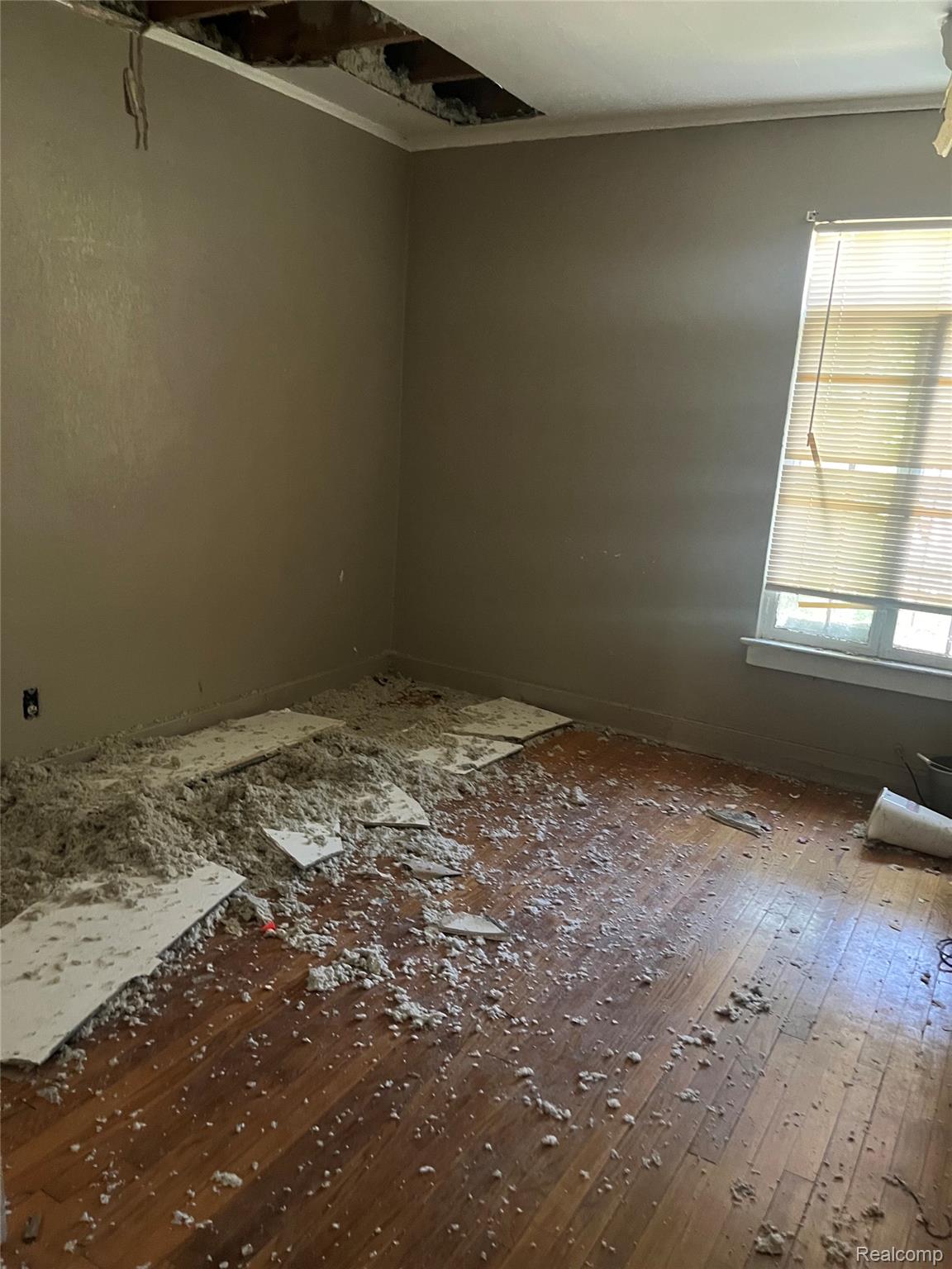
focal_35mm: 26
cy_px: 634
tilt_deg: -14.1
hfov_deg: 53.1
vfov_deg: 67.3
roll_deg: -4.2
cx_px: 476
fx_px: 953
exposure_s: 1/30
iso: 640
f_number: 1.6
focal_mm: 5.1
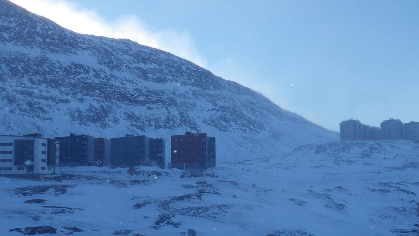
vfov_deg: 27.0
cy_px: 154
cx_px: 292
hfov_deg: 45.4
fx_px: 489
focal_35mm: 44
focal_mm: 5
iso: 125
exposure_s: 1/500
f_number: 4.2
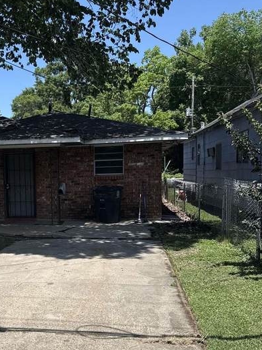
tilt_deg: -1.7
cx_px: 41
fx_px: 444
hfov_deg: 31.7
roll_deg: +1.3
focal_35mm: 44
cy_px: 216
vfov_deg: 42.7
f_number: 1.78
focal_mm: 6.76
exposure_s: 1/4975
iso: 80
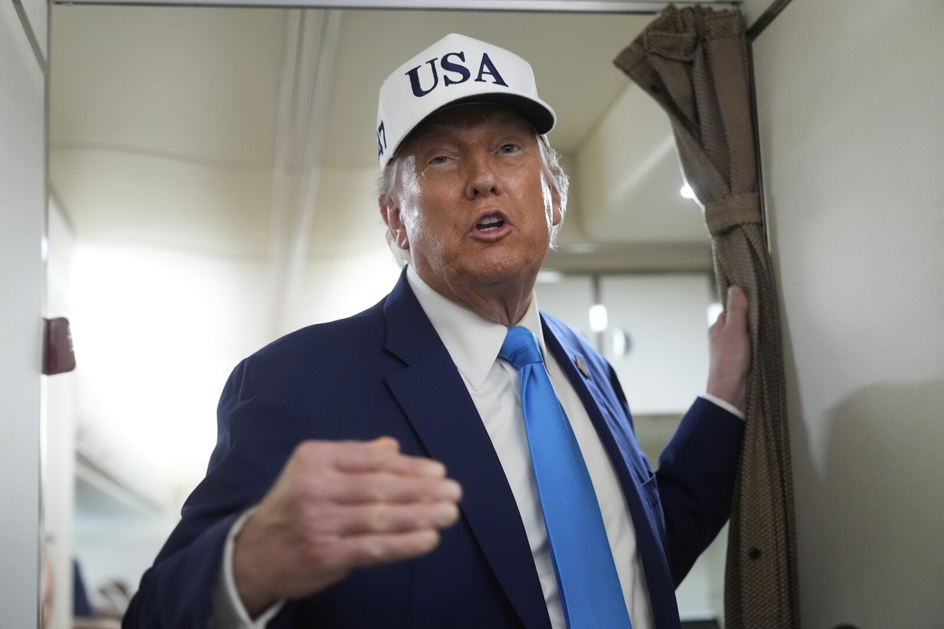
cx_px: 472
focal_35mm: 54
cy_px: 314
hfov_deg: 36.9
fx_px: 1416
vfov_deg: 25.1
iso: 5000
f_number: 2.8
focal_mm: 54
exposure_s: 1/125
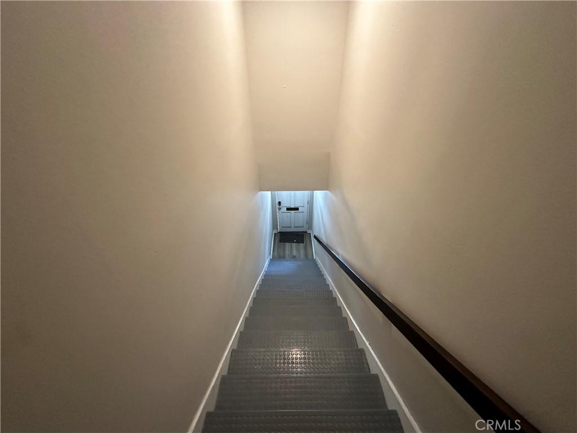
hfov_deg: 102.1
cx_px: 288
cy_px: 216
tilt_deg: -34.5
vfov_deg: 85.7
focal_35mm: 14
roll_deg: +0.7
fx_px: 233
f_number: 2.2
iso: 800
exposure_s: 1/60
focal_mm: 2.22
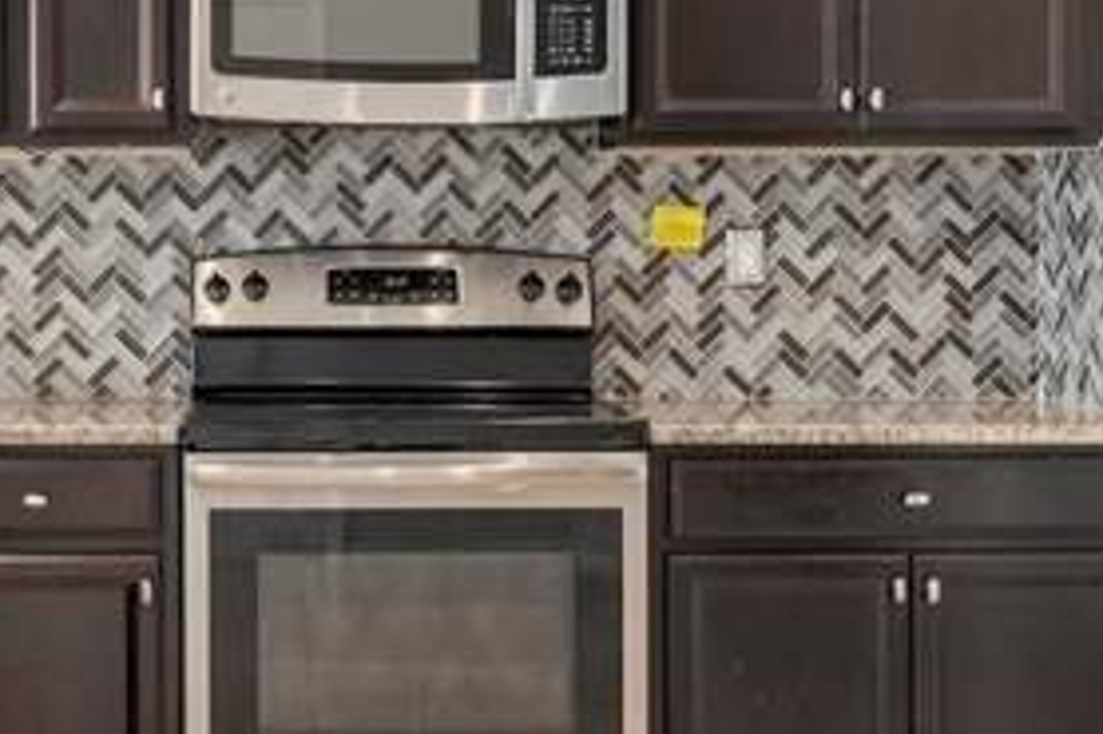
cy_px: 280
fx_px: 2113
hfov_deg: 28.8
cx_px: 274
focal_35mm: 69
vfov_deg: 19.7
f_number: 11
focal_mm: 24
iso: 400
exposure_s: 2
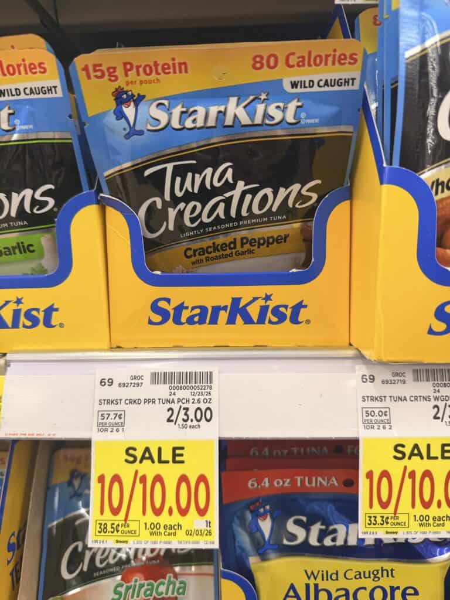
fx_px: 416
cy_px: 300
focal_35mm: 24
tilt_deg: -9.3
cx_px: 225
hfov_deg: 56.8
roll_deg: +1.3
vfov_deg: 71.6
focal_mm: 6.76
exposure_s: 1/64
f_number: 1.78
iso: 100
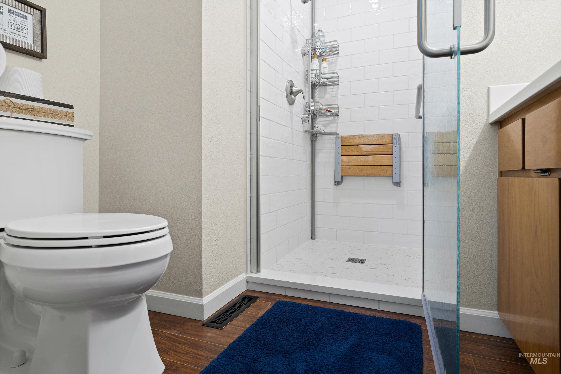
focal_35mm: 20
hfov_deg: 84.0
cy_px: 187
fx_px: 312
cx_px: 280
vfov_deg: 61.9
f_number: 8
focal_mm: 20
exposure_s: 1.3
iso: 80
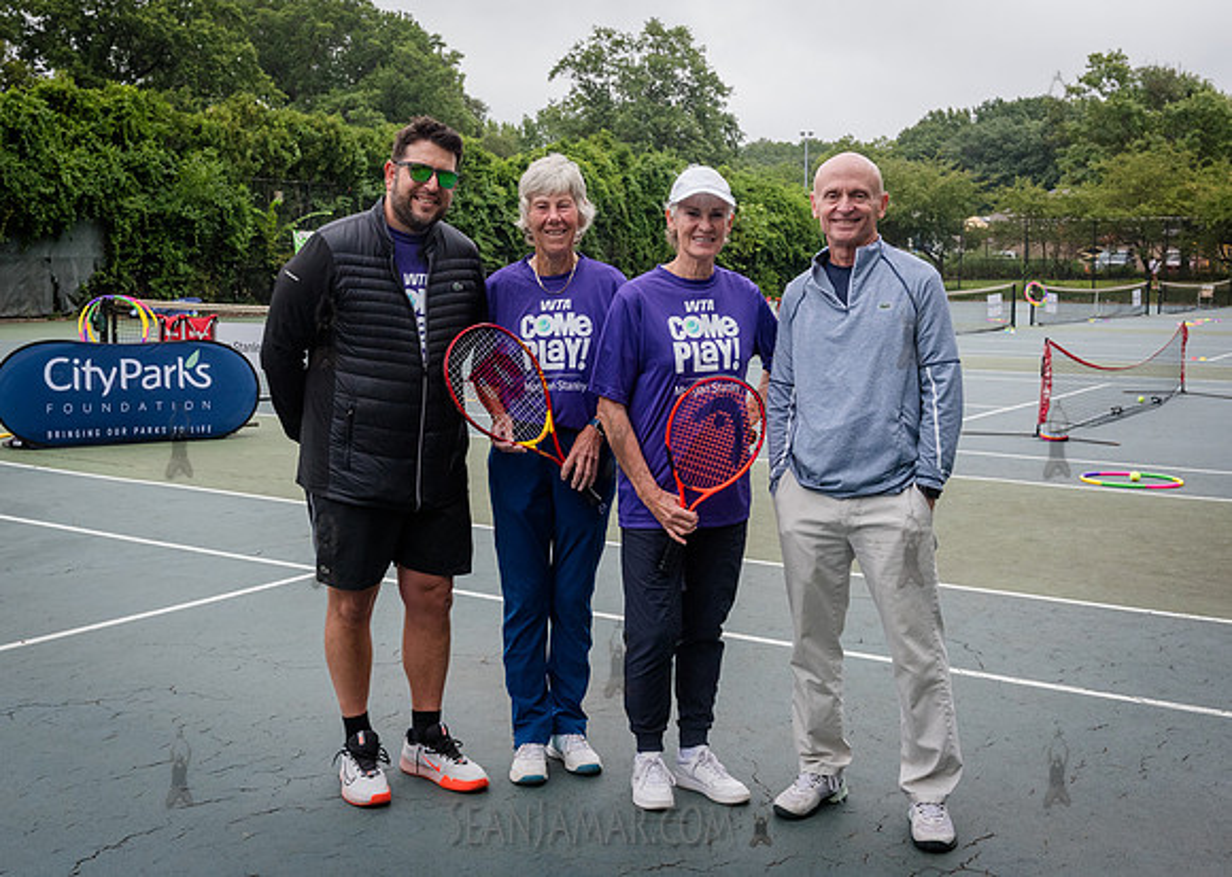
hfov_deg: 46.3
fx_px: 1440
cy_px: 383
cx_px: 552
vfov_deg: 33.8
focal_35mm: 41
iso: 1600
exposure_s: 1/1250
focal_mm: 35
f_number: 6.3
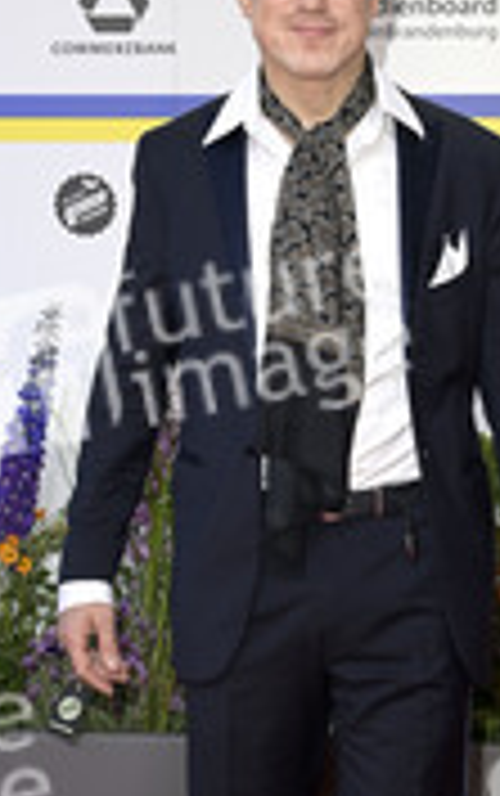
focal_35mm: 101
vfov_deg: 20.4
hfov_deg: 13.0
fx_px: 2197
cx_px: 311
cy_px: 576
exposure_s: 1/200
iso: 640
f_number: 6.3
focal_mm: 44
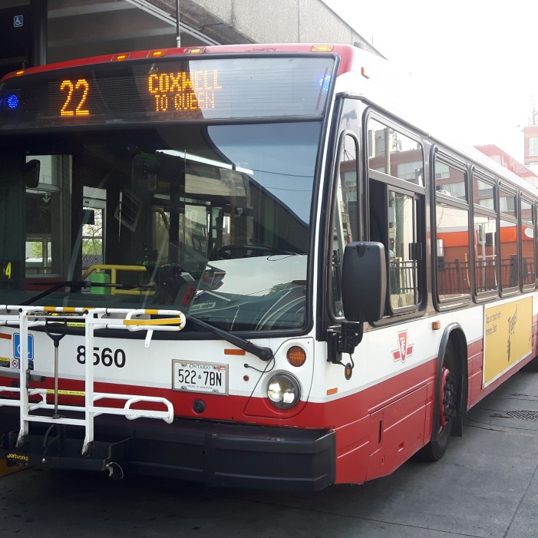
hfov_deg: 41.8
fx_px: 703
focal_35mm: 40
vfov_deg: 41.9
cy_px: 273
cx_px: 246
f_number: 1.9
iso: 40
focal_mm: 3.7
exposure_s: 1/145
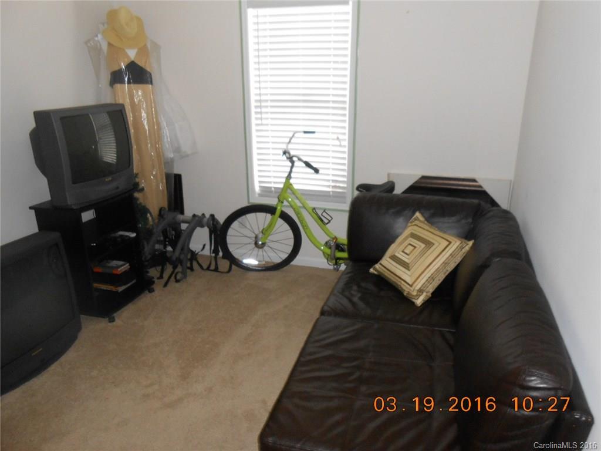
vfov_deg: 53.1
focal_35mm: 26
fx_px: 451
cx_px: 300
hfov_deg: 67.3
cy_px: 226
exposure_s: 1/25
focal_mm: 4.6
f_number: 3.5
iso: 250
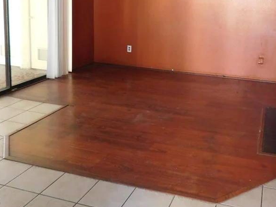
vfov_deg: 34.5
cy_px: 32
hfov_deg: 45.8
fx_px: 319
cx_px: 192
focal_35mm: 40
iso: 400
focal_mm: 4
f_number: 3
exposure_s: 1/13
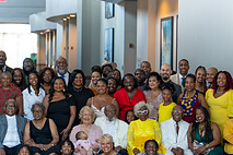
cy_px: 69
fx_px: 932
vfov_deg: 9.5
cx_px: 4
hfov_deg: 14.1
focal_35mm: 144
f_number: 1.2
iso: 160
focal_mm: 50
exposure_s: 1/400
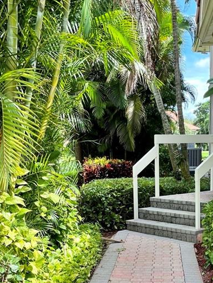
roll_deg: +1.4
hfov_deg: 23.9
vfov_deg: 30.7
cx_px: 148
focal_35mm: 61
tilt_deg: -11.2
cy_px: 235
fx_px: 500
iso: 32
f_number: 1.6
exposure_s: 1/527
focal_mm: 4.2
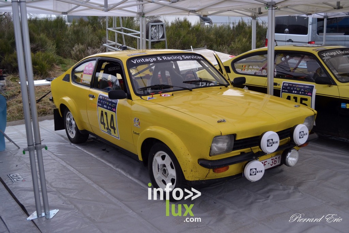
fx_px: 349
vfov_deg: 36.9
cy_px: 116
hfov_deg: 53.1
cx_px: 174
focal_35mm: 36
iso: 800
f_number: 4
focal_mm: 24
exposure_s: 1/500
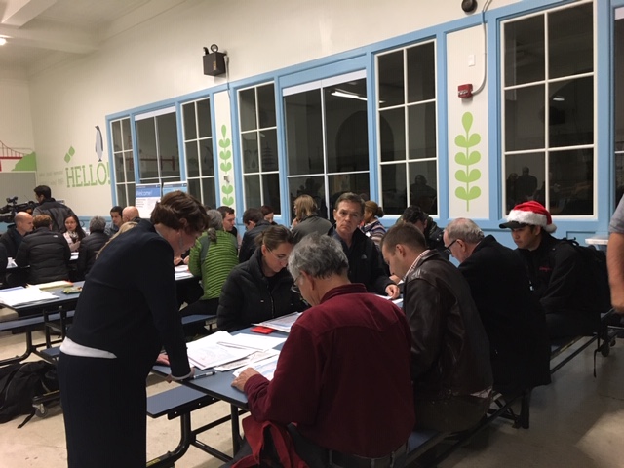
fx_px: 523
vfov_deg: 48.2
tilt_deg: -4.9
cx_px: 312
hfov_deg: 61.7
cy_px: 234
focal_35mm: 29
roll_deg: +2.1
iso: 200
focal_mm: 4.15
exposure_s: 1/20
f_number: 2.2
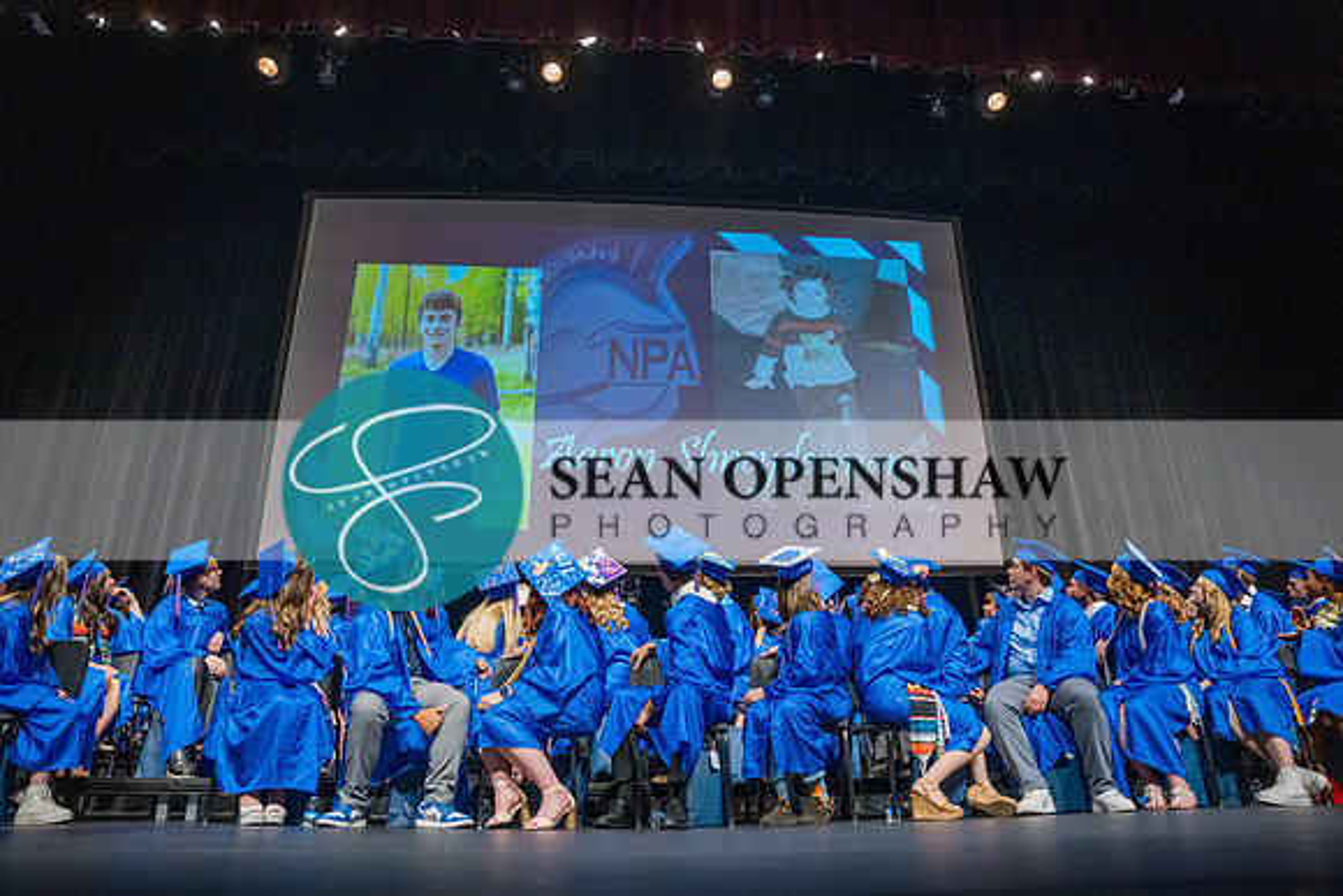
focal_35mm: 24
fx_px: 896
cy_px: 448
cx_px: 672
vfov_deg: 53.2
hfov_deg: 73.7
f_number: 2.8
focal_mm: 24
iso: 2500
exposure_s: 1/160
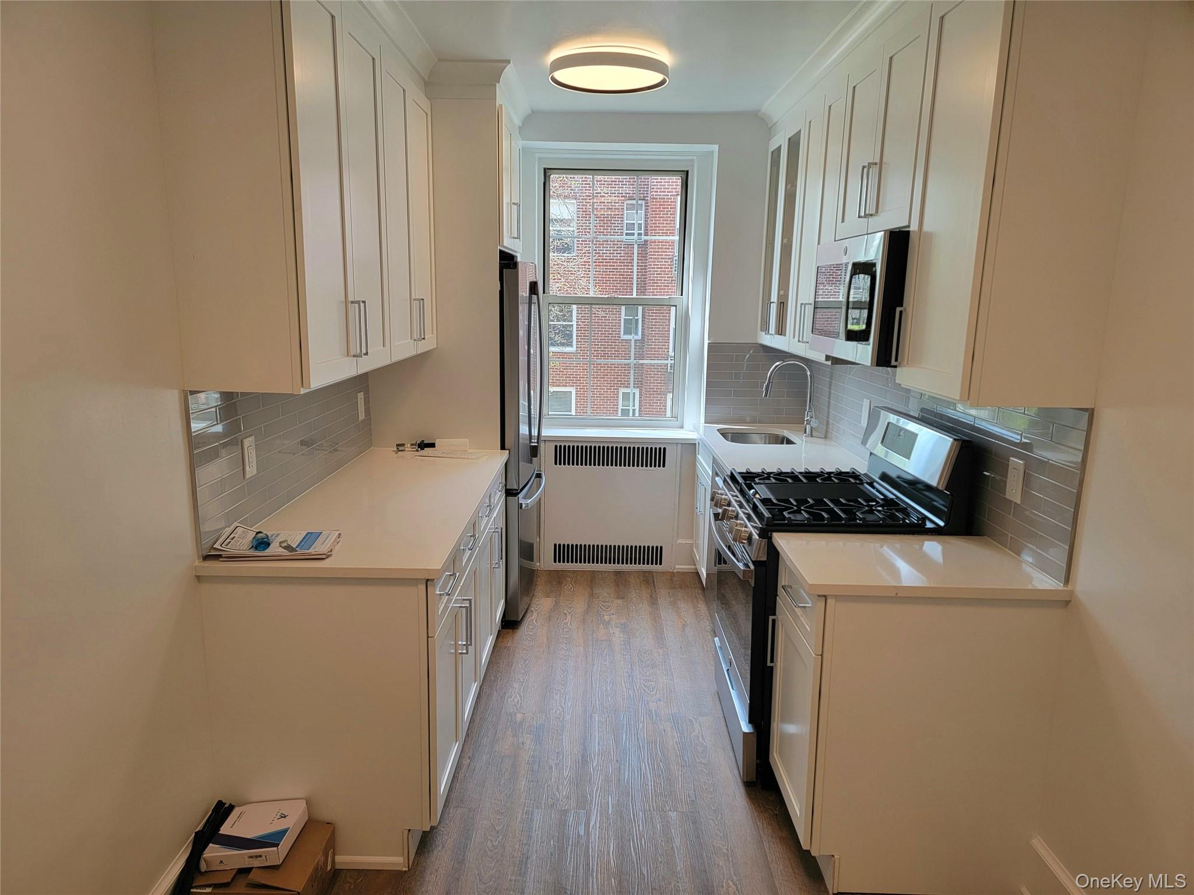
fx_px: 828
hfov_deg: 71.6
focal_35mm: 24
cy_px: 448
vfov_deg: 56.8
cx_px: 597
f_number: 1.8
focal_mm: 6.7
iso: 80
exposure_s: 1/120
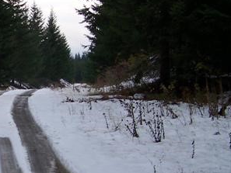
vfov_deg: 15.3
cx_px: -15
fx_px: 648
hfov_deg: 19.5
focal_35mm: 97
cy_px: 88
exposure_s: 1/30
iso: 64
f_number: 2.8
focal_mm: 5.85
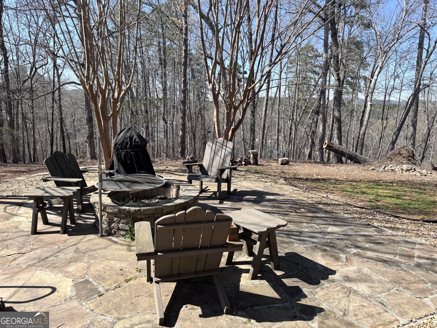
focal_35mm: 24
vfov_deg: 56.8
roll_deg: -1.5
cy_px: 164
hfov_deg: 71.6
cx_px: 218
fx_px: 303
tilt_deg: -10.5
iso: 80
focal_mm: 6.76
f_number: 1.78
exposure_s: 1/2415
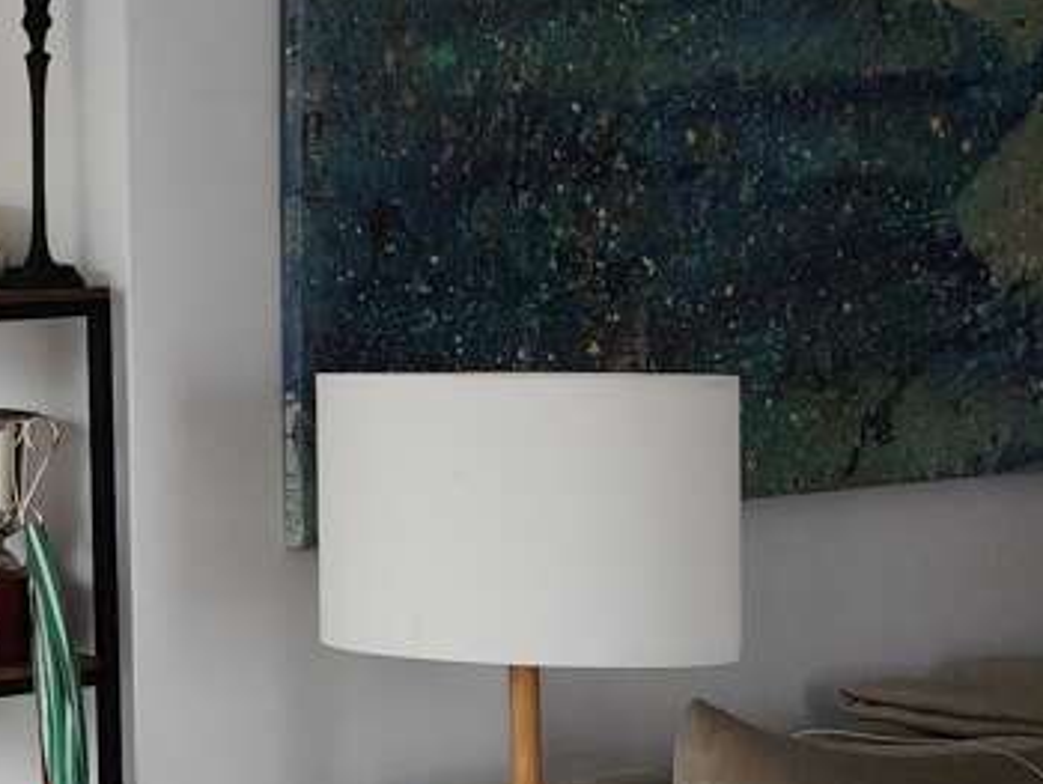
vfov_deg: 14.1
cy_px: 233
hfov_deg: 15.0
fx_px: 3166
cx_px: -1073
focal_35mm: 105
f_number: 1.65
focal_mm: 6.19
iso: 160
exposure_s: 1/100
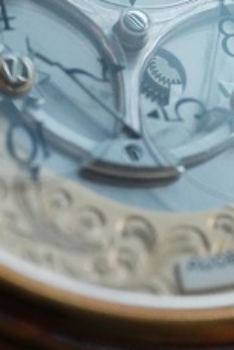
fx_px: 3135
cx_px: 150
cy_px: 28
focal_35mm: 322
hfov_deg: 4.3
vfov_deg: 6.4
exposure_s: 1/250
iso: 5000
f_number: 8
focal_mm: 105
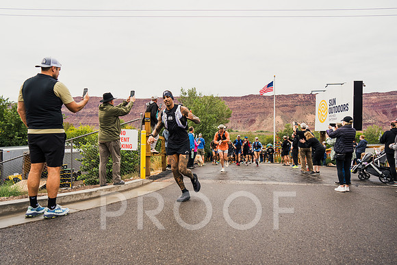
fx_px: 265
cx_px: 198
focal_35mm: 24
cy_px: 132
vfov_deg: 53.2
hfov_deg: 73.7
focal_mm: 24
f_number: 3.5
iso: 400
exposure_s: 1/2000
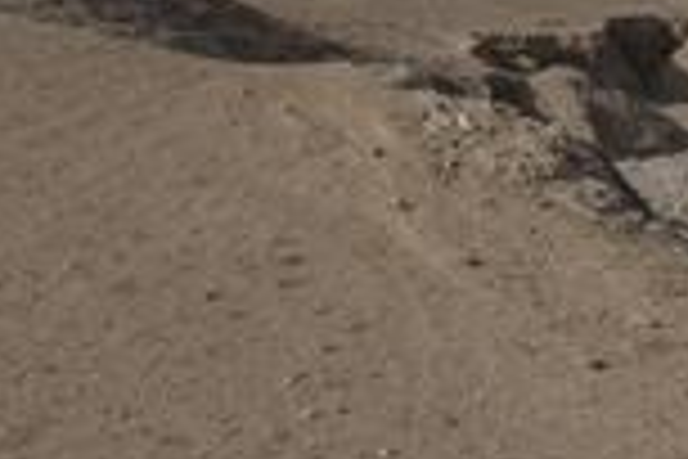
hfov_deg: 9.4
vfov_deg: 6.5
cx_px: 1093
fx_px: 4051
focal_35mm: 212
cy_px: 308
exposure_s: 1/1600
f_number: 2.8
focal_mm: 50
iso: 50
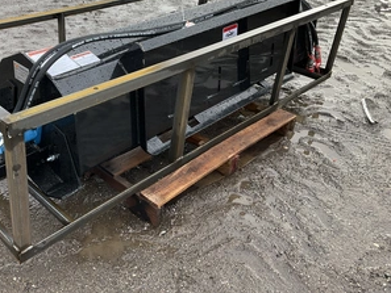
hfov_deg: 47.0
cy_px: 109
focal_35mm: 39
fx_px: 441
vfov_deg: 36.6
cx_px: 129
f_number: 1.8
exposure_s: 1/184
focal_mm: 3
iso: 20
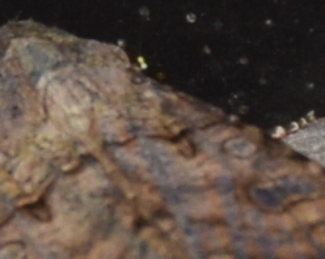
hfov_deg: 2.5
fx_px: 7324
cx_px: 85
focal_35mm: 762
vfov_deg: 2.0
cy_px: 187
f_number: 7.1
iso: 320
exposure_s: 1/60
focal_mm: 140
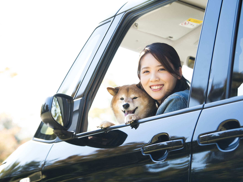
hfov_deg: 19.6
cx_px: 112
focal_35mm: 100
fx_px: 702
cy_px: 91
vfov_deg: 14.8
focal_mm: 92
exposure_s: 1/320
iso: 400
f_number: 4
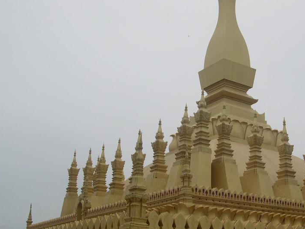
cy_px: 127
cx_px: 216
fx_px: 485
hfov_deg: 34.4
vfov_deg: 26.6
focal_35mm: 55
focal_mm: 8
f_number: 7.6
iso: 100
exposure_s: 1/467
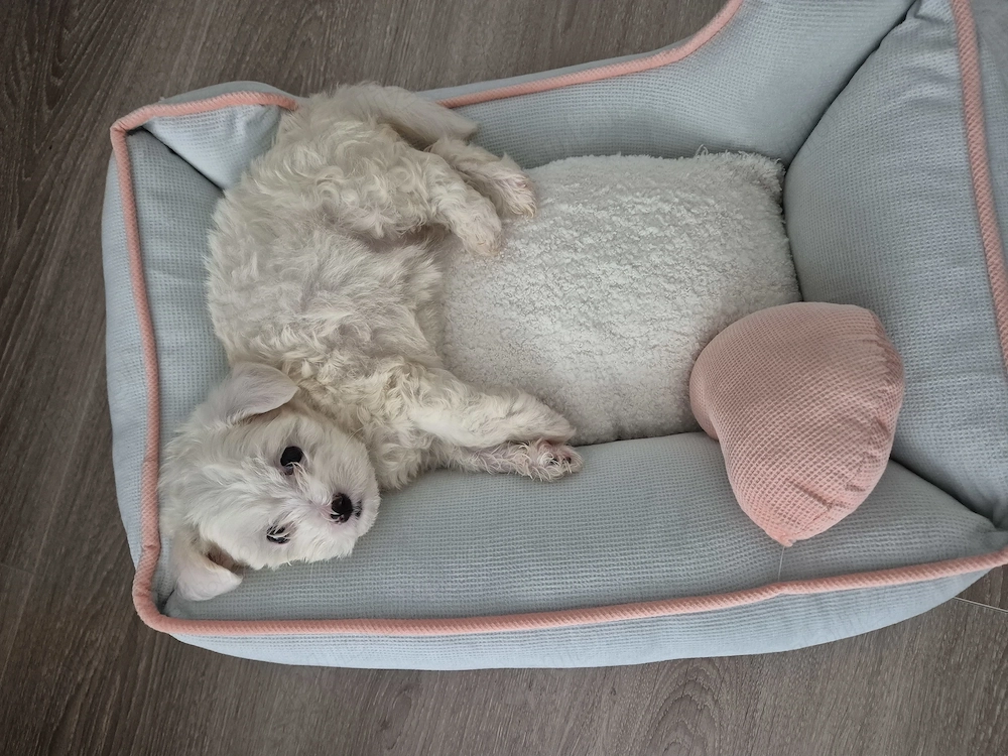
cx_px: 504
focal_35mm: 23
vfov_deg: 58.9
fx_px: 670
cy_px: 378
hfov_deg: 73.9
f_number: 1.8
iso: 1250
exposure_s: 1/100
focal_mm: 5.4
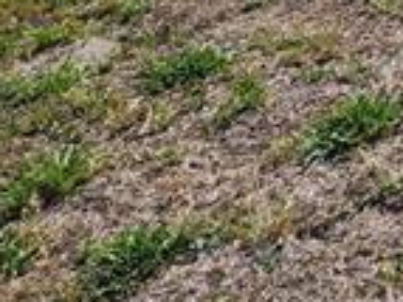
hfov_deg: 15.9
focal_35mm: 93
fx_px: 1082
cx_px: 831
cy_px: -271
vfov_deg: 13.8
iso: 50
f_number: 2.2
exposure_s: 1/3829
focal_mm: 2.2
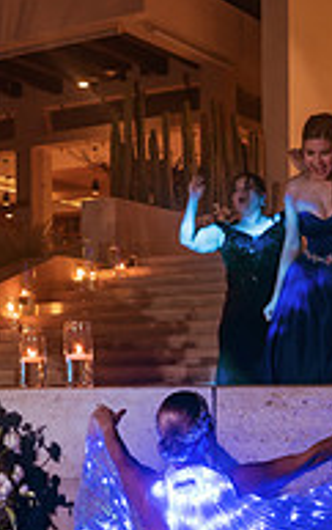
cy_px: 437
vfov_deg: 24.4
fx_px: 1199
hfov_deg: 15.7
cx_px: 210
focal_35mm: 83
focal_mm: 35
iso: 1600
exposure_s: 1/100
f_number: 4.5
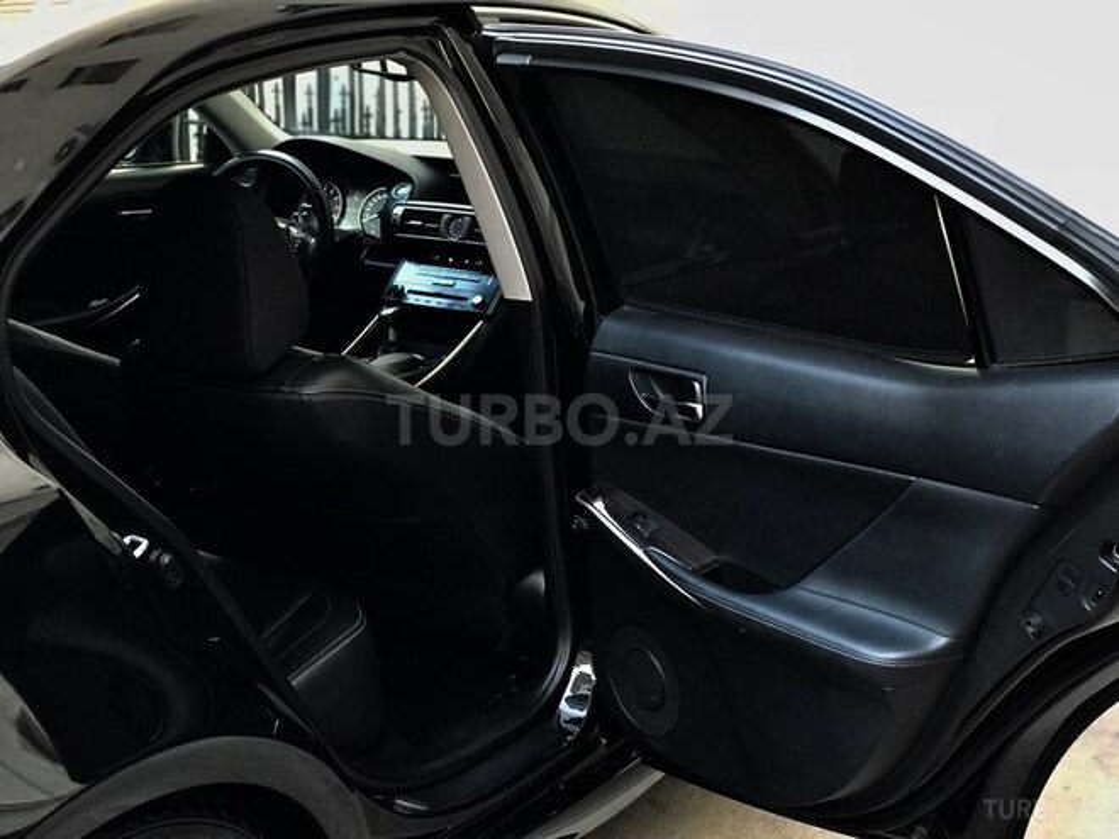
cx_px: 560
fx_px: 1843
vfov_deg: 25.7
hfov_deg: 33.8
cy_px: 420
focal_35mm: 57
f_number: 2.8
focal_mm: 6.6
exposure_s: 1/50
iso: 500
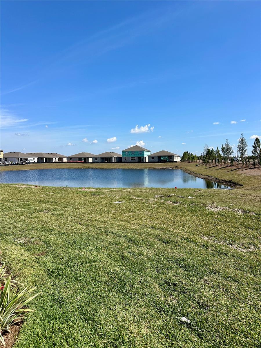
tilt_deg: -5.1
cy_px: 174
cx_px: 130
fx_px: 241
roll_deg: -0.7
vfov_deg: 71.6
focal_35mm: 24
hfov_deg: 56.8
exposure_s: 1/5848
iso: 80
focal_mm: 6.86
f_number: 1.78
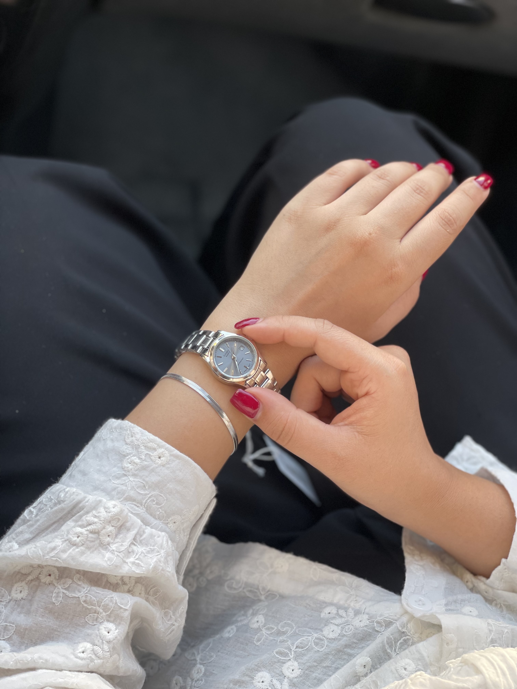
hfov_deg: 28.0
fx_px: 1036
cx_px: 258
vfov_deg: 36.8
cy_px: 344
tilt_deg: -54.5
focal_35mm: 52
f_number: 2
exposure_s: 1/122
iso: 80
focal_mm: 6
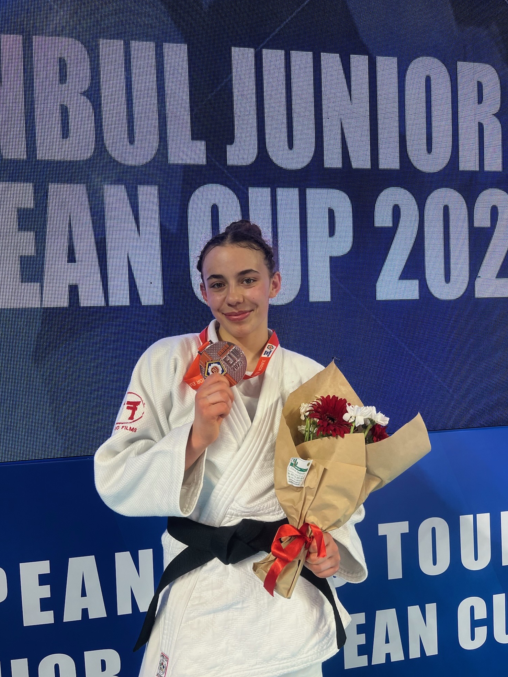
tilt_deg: -0.3
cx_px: 261
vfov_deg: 65.3
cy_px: 350
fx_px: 528
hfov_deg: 51.3
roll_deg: +2.0
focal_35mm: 27
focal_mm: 5.1
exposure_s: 1/119
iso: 125
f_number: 1.6
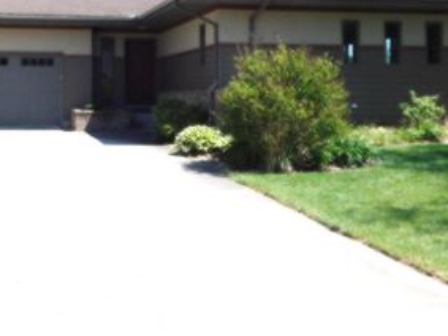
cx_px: 120
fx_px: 686
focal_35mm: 53
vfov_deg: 27.1
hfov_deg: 35.5
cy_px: 77
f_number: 3.2
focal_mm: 5.3
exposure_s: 1/1250
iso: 125
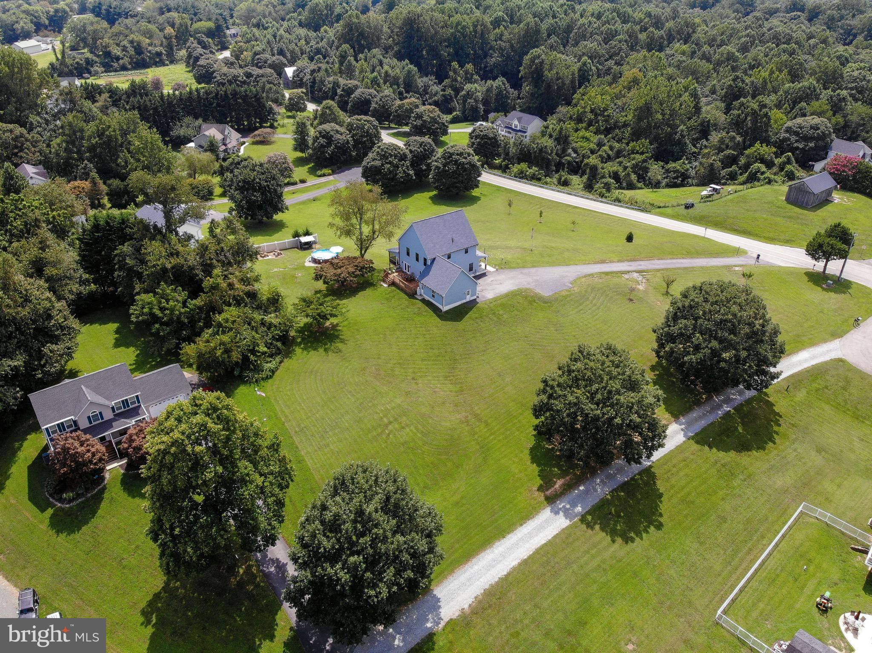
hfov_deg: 71.6
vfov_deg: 56.8
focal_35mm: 24
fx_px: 604
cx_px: 436
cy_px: 326
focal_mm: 4.5
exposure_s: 1/535
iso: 100
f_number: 2.8
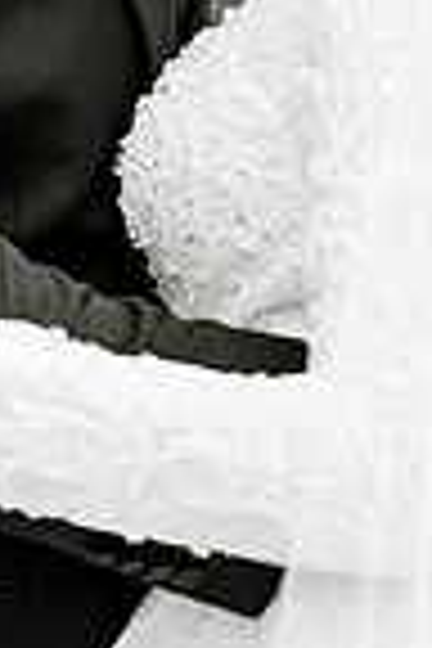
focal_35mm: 362
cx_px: 184
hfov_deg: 3.8
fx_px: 6515
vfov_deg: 5.7
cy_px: -180
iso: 200
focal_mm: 116
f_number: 2
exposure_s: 1/800
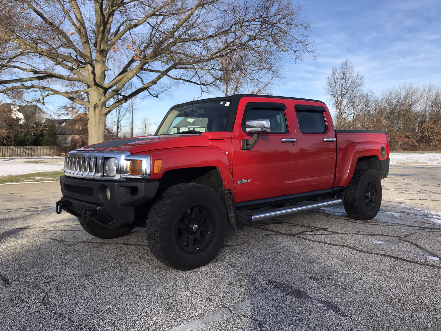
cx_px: 220
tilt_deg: -0.8
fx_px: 357
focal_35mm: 28
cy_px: 166
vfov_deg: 49.7
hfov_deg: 63.4
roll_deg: +1.6
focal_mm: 3.99
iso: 20
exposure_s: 1/1294
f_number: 1.8
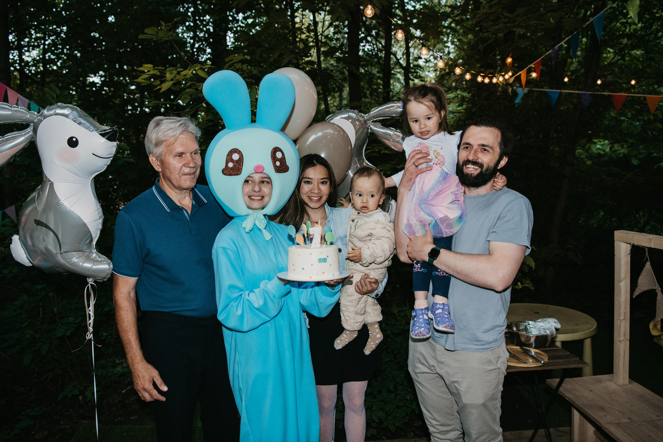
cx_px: 318
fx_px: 498
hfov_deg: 67.3
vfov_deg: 47.8
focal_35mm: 27
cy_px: 212
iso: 400
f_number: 4
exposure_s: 1/160
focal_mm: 26
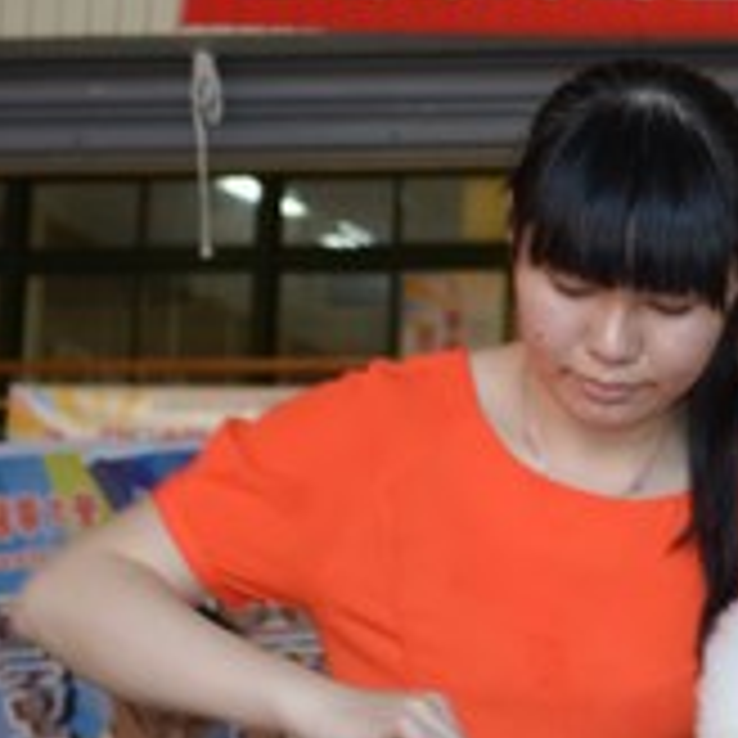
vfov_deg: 9.0
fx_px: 4703
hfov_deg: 8.8
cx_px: 1107
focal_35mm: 195
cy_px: 556
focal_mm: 42
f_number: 5.3
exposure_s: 1/80
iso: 400
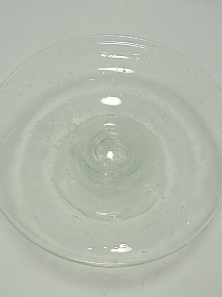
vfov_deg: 55.3
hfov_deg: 43.0
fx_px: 282
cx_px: 110
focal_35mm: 33
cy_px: 152
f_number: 3.5
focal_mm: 4.6
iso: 100
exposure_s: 1/125
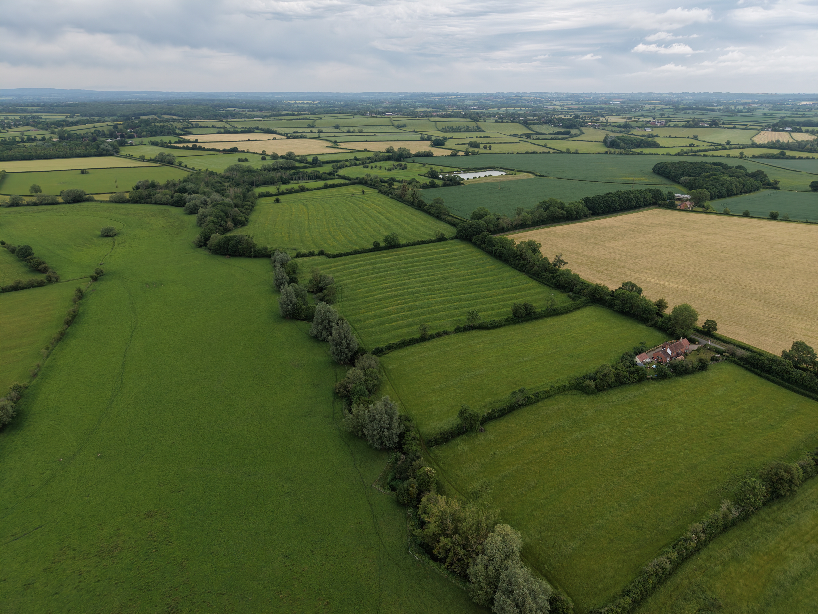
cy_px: 307
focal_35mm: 24
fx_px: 567
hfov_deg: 71.6
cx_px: 409
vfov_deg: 56.8
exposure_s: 1/3000
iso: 200
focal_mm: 8.67
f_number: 1.8
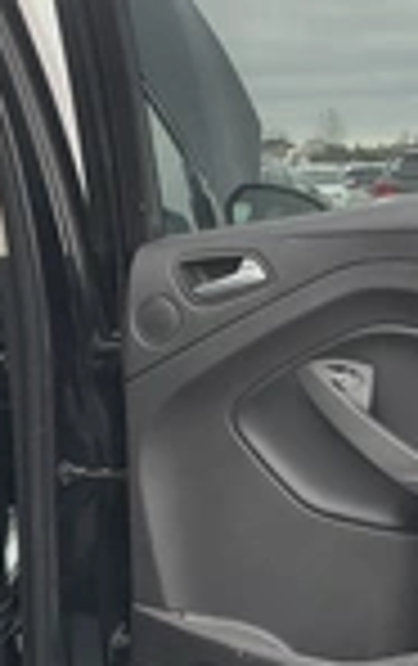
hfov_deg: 15.8
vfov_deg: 24.9
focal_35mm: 83
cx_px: 189
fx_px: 1507
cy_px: 387
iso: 16
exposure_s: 1/122
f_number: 1.8
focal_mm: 3
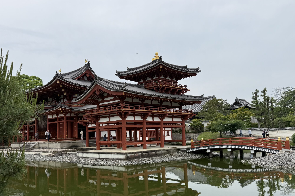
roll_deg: +1.5
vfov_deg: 40.9
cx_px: 127
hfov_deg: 58.5
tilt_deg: +4.0
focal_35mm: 32
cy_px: 119
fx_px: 262
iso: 80
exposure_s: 1/2299
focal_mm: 6.76
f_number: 1.78
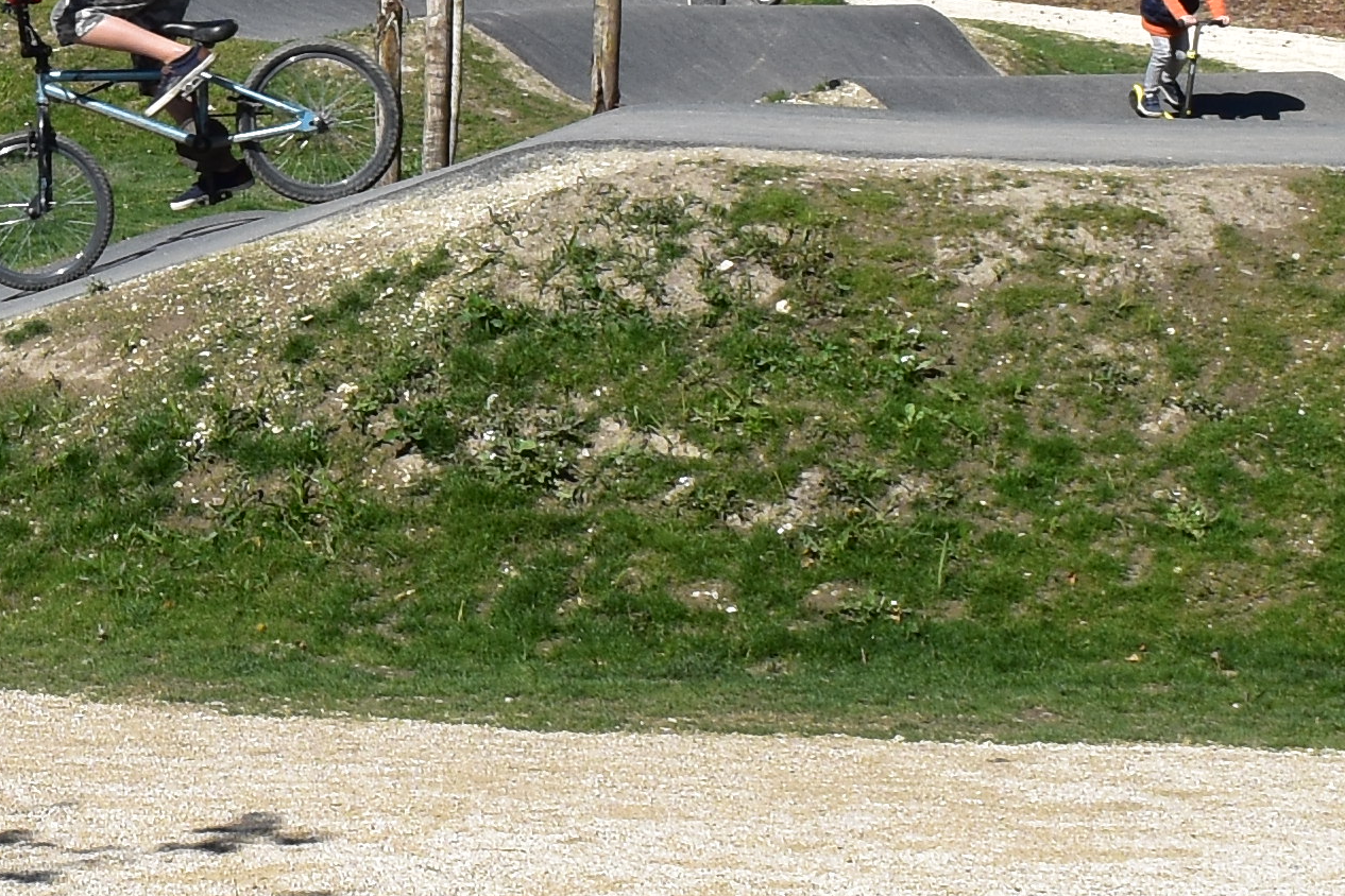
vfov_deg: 10.5
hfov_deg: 15.3
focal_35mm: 128
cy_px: -216
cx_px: -397
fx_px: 4782
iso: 280
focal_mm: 18
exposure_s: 1/500
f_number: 11
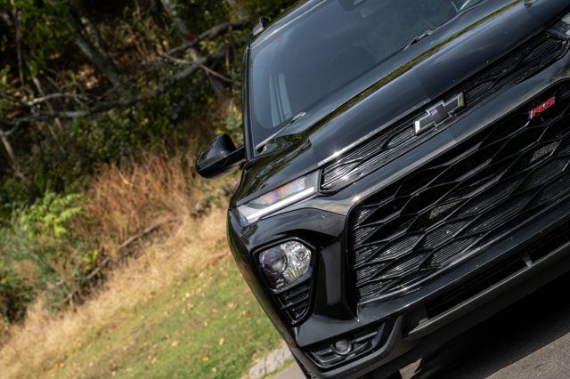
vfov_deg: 13.0
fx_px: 1662
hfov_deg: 19.5
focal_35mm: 105
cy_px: 190
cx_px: 285
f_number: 5.6
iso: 640
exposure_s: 1/2000
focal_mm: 70
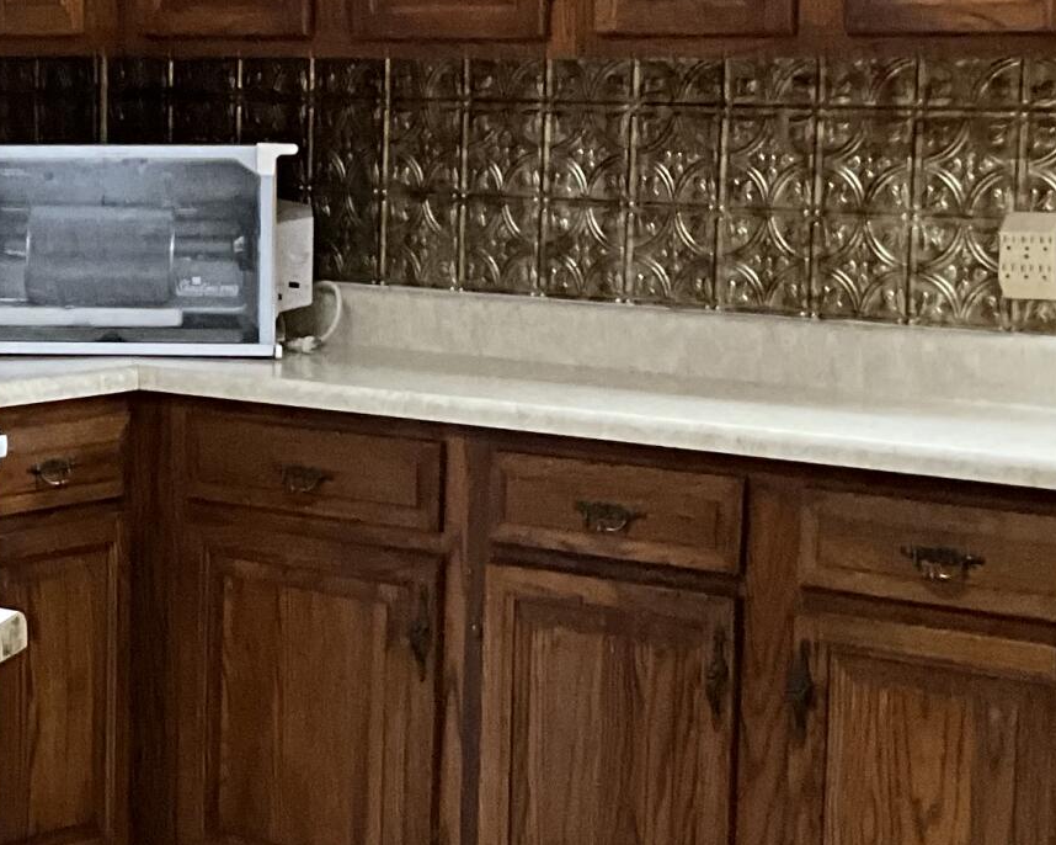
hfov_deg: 18.5
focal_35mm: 99
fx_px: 3093
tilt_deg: -7.2
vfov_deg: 15.5
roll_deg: +0.3
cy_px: 410
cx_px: -176
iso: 250
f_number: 1.8
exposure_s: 1/60
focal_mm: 3
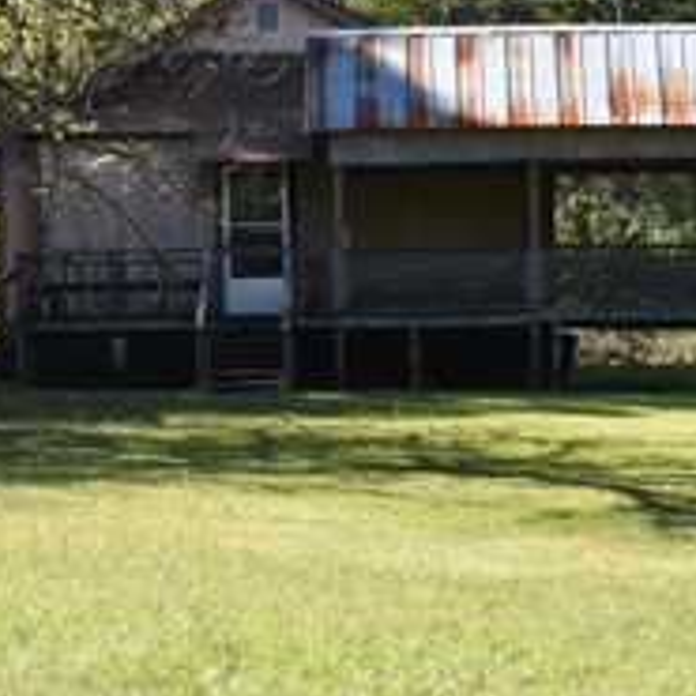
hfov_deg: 6.6
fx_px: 6006
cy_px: 271
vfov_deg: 6.6
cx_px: 41
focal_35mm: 264
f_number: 6.3
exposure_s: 1/160
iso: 100
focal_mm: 85
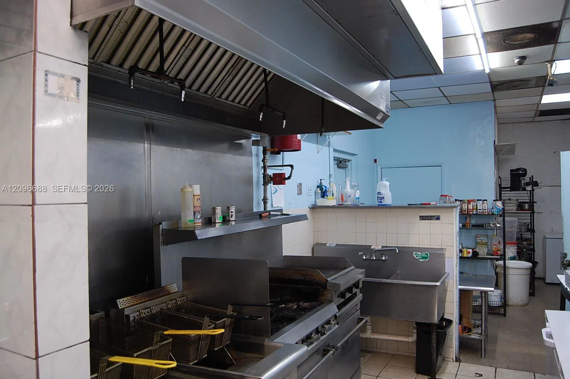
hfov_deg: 67.4
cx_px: 285
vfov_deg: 47.8
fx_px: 427
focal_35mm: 27
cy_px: 190
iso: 400
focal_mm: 18
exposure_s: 1/60
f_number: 4
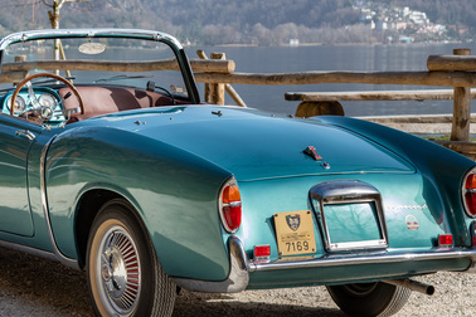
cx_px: 164
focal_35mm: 111
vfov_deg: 12.3
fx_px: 1468
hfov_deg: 18.4
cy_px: 151
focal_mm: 70
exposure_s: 1/160
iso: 125
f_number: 7.1
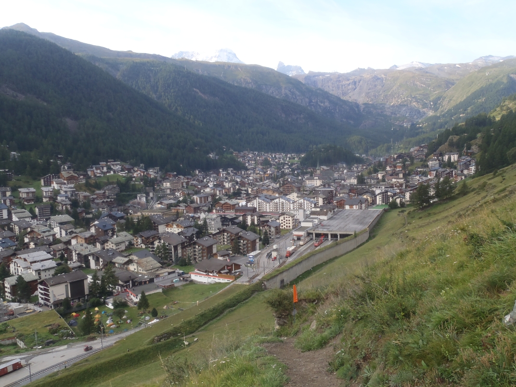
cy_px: 194
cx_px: 258
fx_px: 417
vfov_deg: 49.7
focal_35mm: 28
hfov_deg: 63.4
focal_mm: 5
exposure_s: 1/100
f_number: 4.5
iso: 80
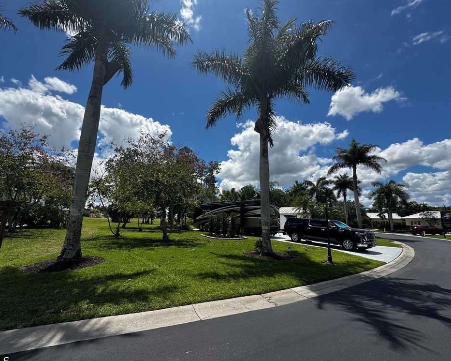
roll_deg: -1.7
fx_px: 200
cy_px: 183
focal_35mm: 15
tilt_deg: +10.5
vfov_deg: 84.0
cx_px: 212
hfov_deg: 96.7
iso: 40
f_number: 2.2
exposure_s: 1/2770
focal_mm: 2.22
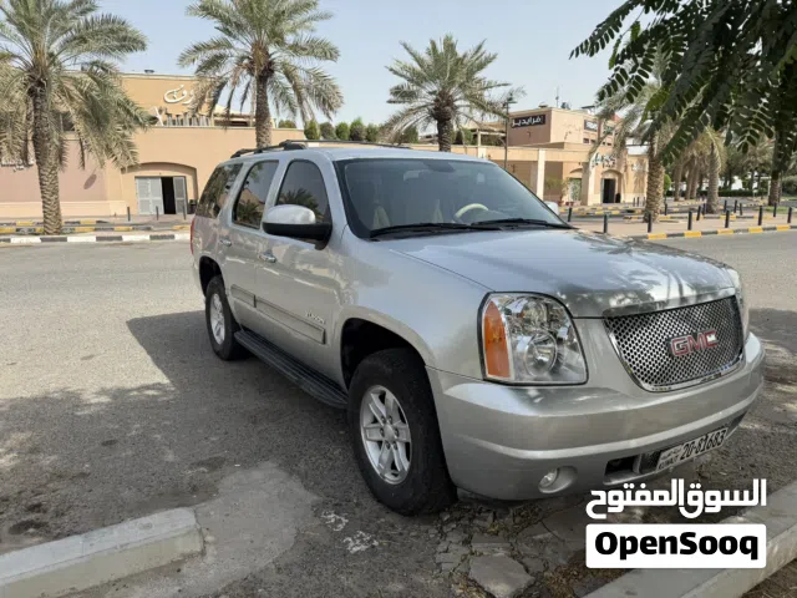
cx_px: 398
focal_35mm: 24
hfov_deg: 71.6
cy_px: 299
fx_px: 553
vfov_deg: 56.8
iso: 80
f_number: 1.78
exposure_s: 1/3145
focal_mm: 6.76
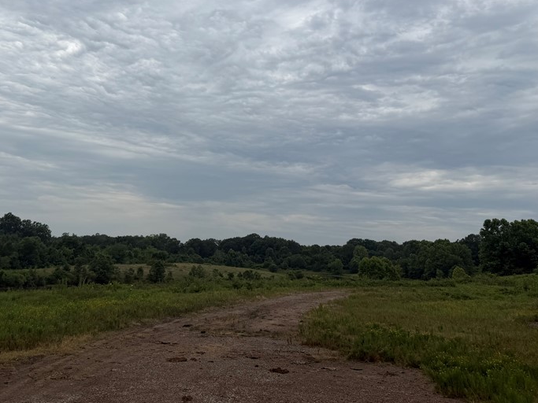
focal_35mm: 36
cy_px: 130
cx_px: 176
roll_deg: -1.6
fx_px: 559
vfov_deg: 39.1
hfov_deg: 50.4
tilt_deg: +14.3
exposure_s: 1/7353
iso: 80
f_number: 1.78
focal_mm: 6.76
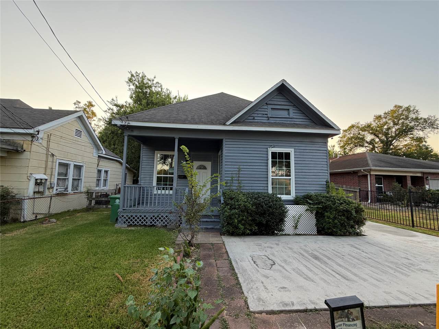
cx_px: 220
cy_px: 164
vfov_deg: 85.7
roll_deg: -0.7
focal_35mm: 14
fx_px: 178
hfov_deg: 102.1
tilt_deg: +6.3
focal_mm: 2.22
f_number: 2.2
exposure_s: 1/121
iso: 50
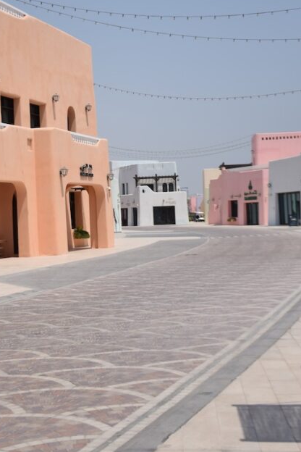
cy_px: 141
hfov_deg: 21.2
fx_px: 803
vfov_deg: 31.1
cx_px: 98
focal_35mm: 64
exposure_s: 1/2000
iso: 100
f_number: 3.8
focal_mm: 26
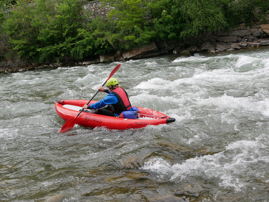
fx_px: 295
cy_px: 101
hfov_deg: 49.0
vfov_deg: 37.8
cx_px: 134
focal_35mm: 38
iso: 200
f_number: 5.6
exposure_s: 1/200
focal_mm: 19
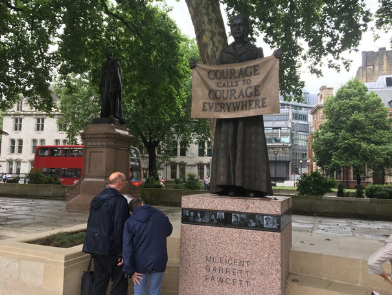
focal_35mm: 29
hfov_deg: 61.6
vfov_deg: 48.2
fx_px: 328
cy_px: 148
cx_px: 196
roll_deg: -1.2
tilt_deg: +5.4
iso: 25
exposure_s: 1/50
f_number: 2.2
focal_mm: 4.15
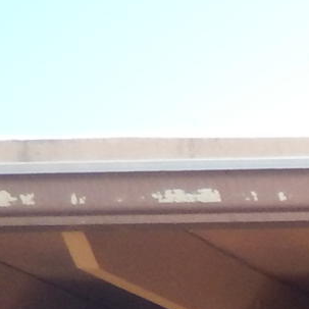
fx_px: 2212
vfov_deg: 6.7
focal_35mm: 219
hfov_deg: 6.5
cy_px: 1127
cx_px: 1233
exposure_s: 1/200
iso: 125
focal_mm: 4.5
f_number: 3.4
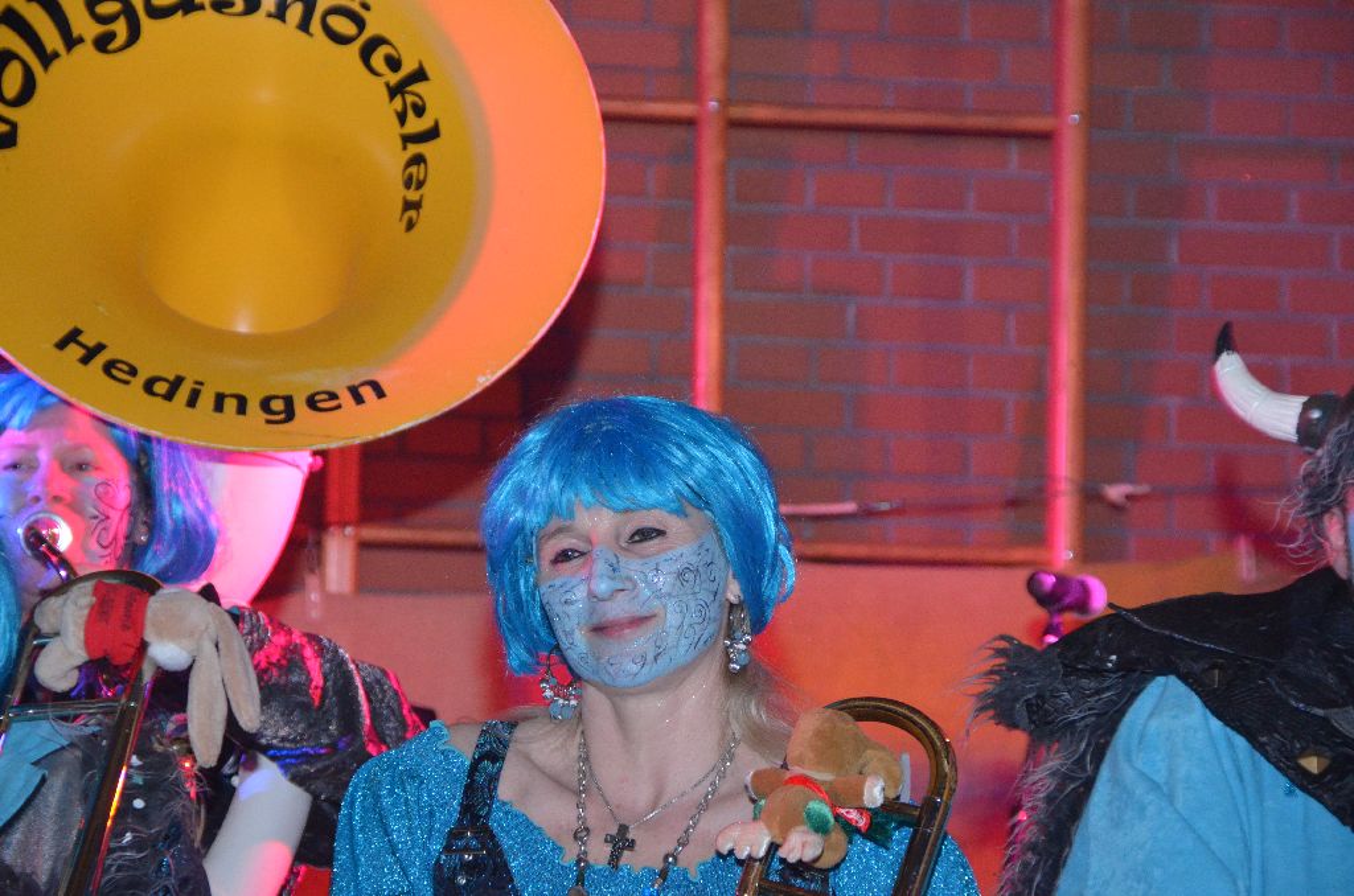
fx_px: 4504
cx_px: 677
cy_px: 448
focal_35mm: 120
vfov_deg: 11.4
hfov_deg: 17.1
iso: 3200
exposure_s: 1/60
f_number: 5.3
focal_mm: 80
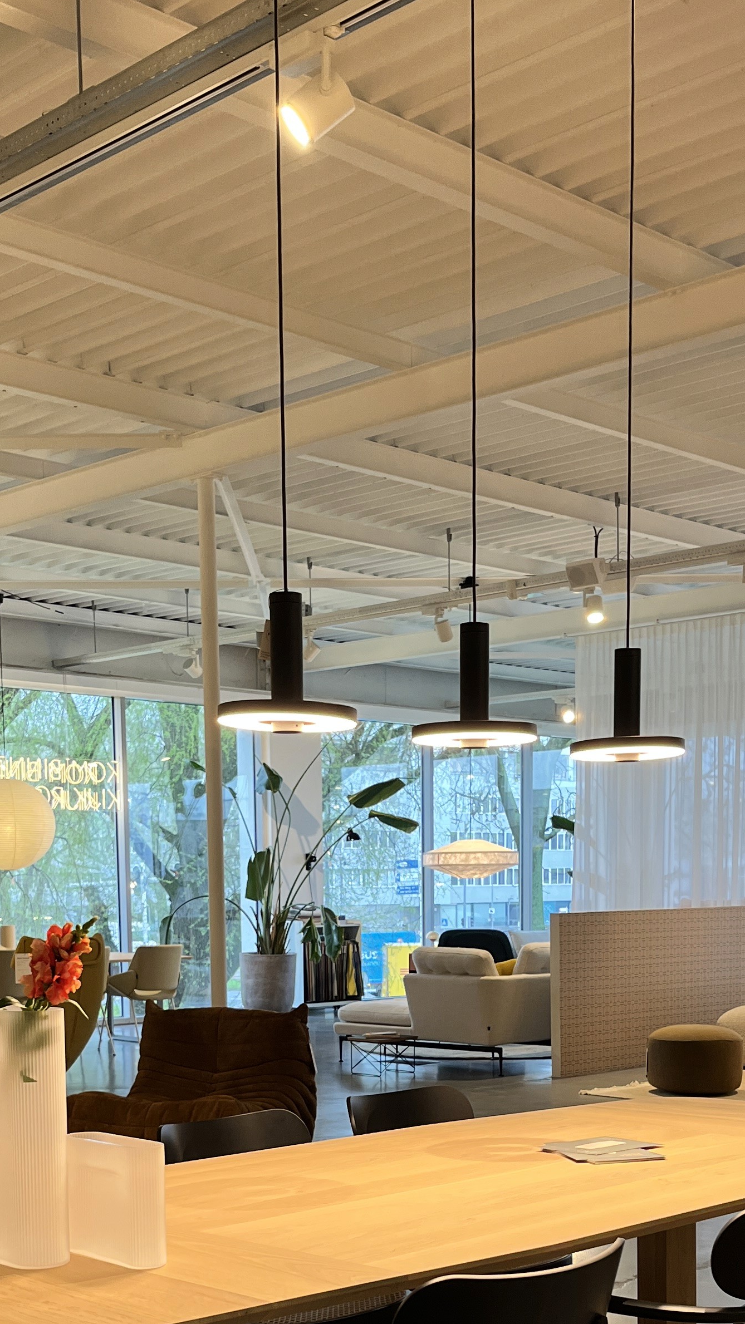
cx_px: 369
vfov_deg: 41.2
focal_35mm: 48
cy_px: 1047
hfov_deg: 24.9
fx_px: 1686
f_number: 1.6
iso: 100
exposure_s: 1/100
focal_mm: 5.1
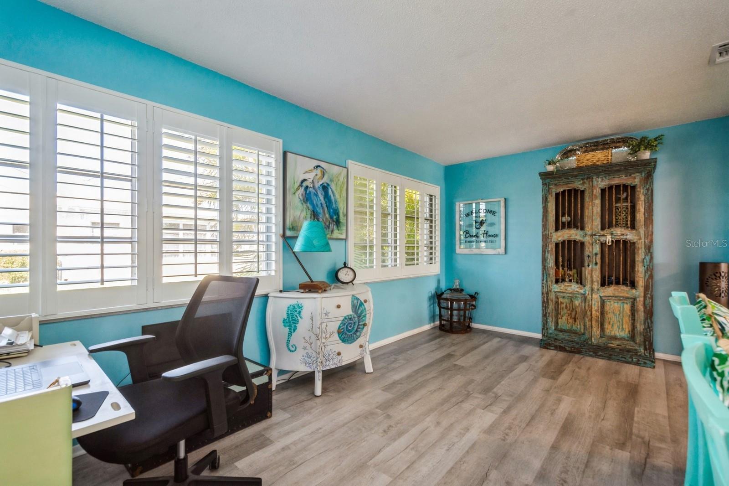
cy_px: 243
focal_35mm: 15
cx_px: 364
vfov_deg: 77.3
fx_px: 304
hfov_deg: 100.4
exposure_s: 1/13
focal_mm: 10
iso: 200
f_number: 8
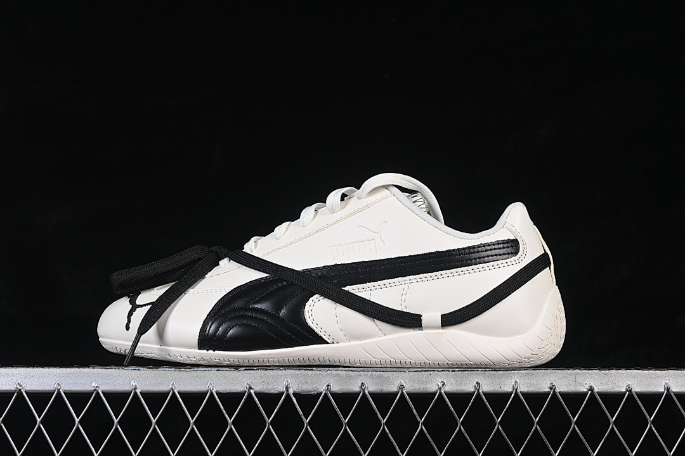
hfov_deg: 27.0
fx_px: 1427
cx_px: 342
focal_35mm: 75
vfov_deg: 18.2
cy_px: 228
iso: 160
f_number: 8
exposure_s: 1/80
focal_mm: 50
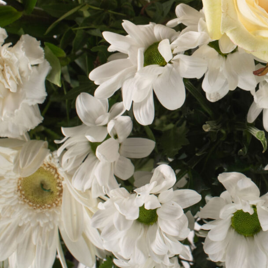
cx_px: 279
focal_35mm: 112
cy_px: 50
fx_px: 981
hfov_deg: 15.2
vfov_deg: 15.4
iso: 400
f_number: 11
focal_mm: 50
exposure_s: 1/160
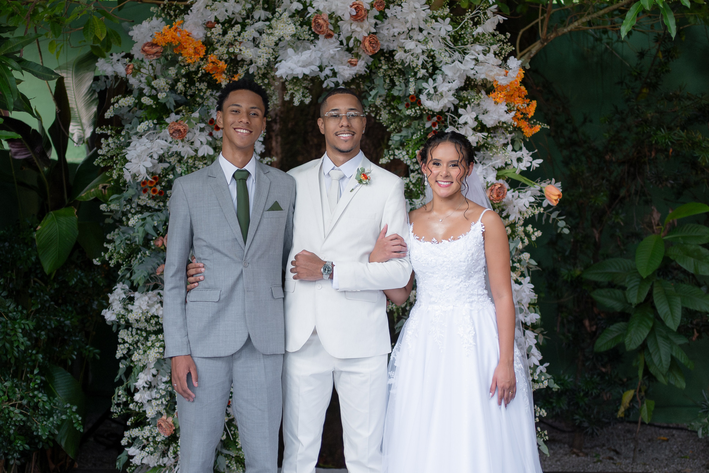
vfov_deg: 25.3
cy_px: 236
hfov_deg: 37.2
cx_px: 344
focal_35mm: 54
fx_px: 1054
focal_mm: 35
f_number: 1.4
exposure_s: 1/400
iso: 640
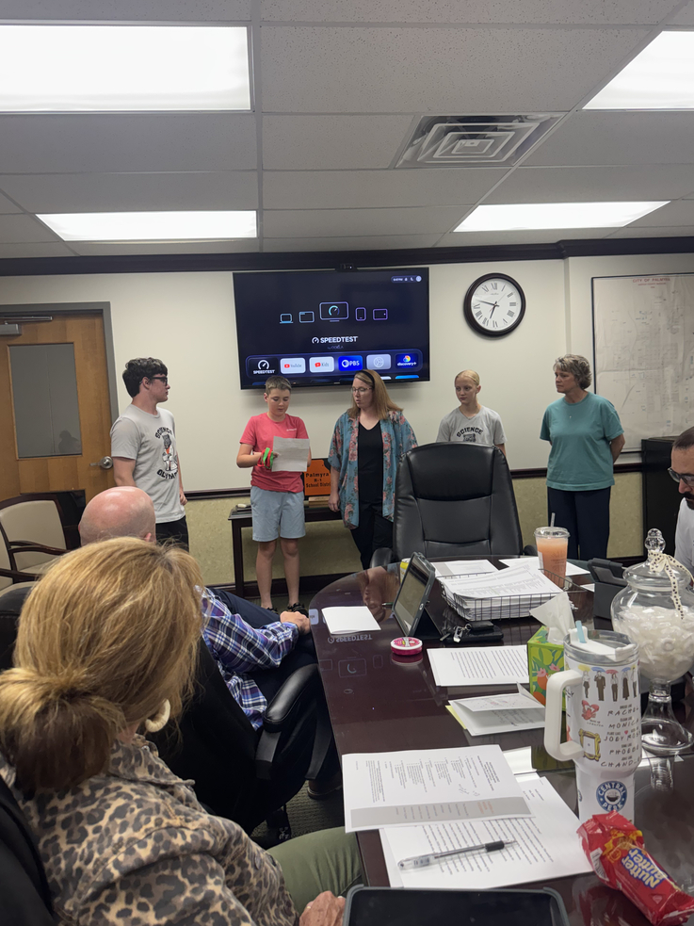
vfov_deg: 69.4
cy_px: 448
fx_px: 668
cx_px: 347
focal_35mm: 25
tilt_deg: -2.4
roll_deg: +4.7
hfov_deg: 54.9
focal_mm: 6.76
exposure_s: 1/120
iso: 200
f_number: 1.78
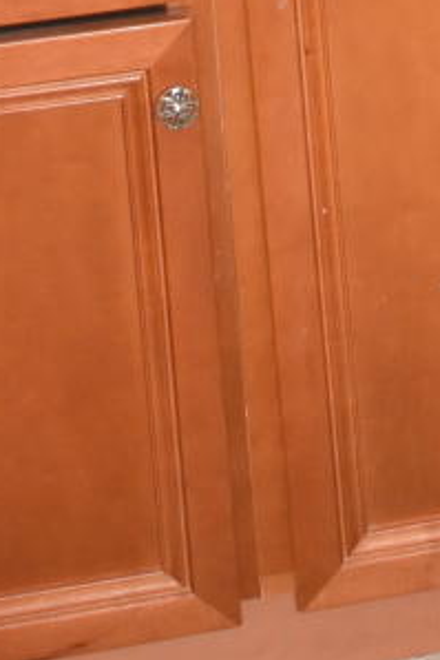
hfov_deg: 8.2
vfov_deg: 10.6
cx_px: 790
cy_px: -1019
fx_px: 2948
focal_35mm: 161
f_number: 5
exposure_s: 1/100
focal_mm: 24
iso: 800
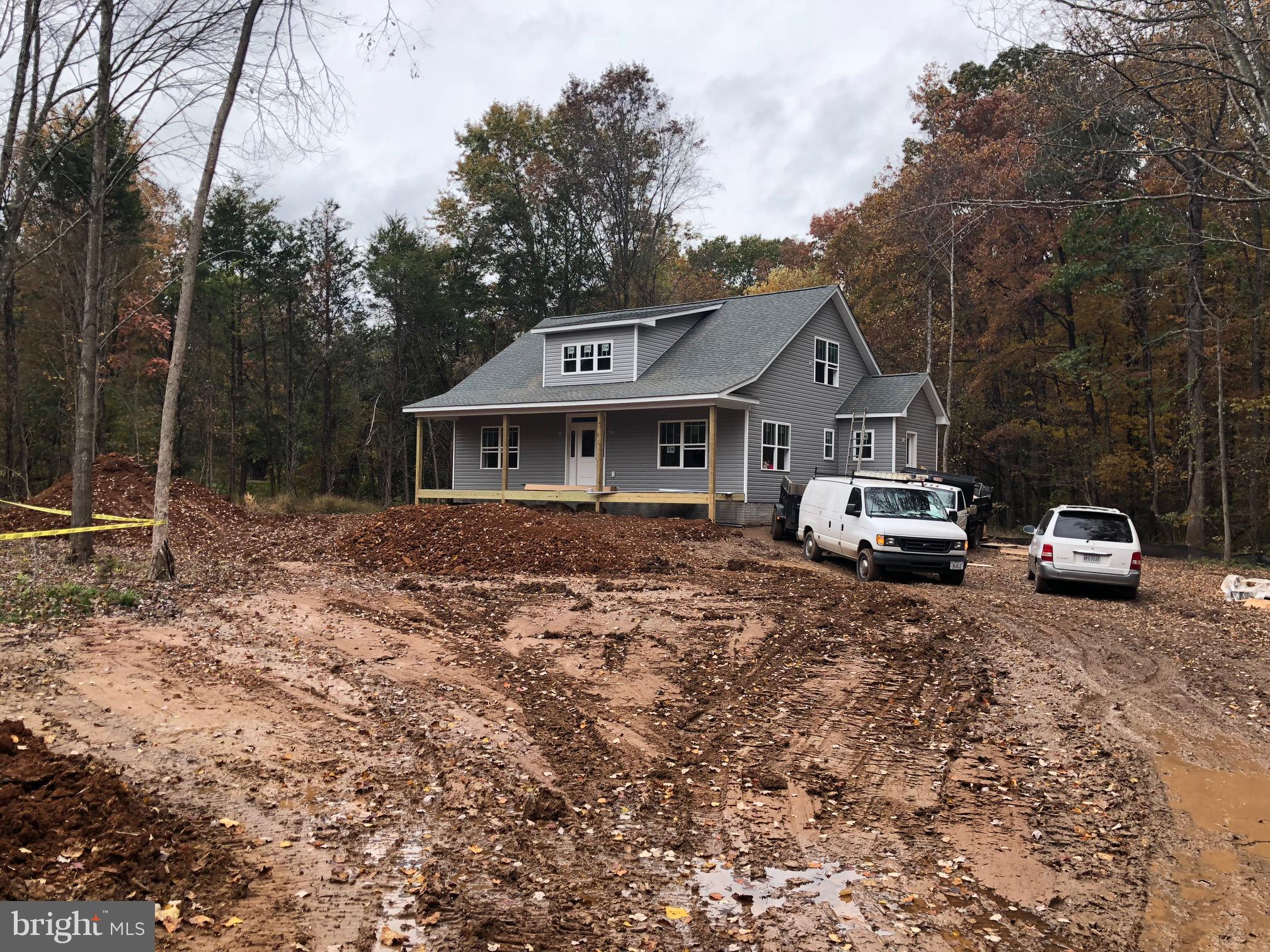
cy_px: 476
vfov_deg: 49.7
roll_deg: -1.0
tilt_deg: -0.7
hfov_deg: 63.4
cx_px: 635
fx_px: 1027
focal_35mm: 28
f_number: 1.8
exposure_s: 1/158
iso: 20
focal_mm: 3.99
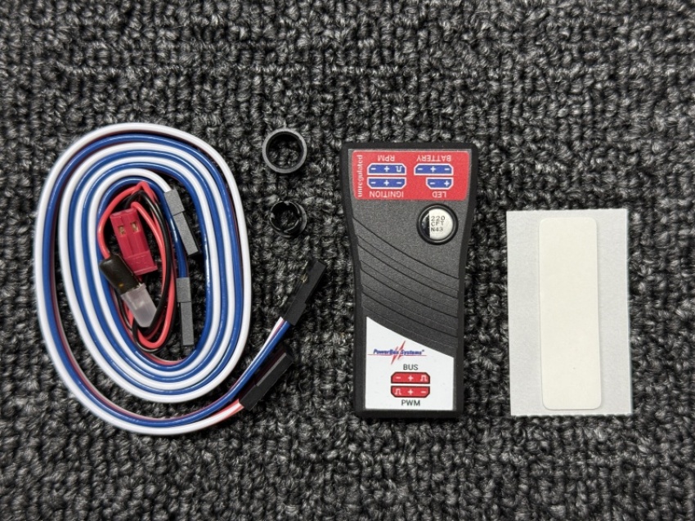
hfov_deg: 39.7
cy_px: 260
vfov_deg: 30.3
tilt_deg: -87.9
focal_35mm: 48
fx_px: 963
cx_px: 348
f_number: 1.78
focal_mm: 6.76
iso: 80
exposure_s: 1/50
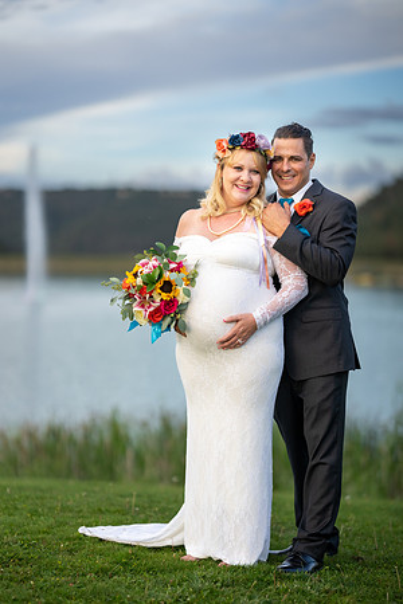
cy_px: 302
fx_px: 1427
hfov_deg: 16.1
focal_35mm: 85
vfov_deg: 23.9
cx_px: 202
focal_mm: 85
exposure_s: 1/4000
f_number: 1.4
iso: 800
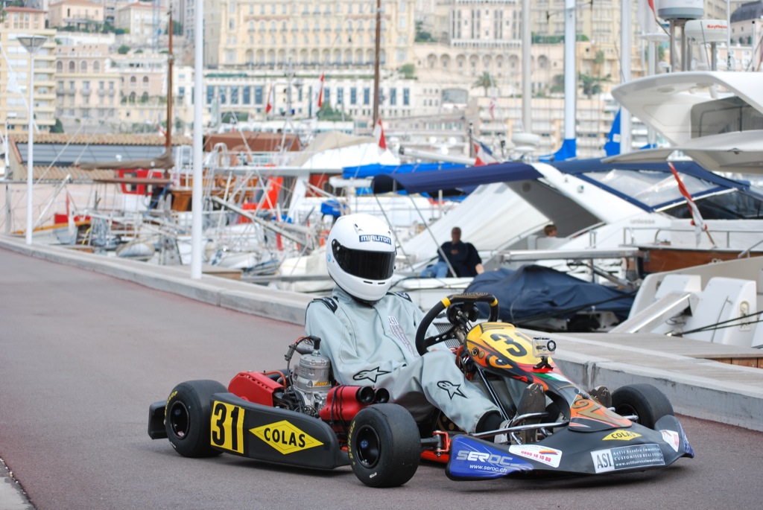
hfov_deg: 24.6
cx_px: 382
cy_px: 255
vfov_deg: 16.6
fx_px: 1750
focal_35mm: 82
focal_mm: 55
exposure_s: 1/200
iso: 100
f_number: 7.1
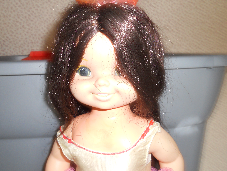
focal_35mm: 32
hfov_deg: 56.8
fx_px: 210
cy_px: 86
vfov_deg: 44.2
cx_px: 114
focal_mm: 5.8
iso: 80
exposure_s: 1/25
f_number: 3.5
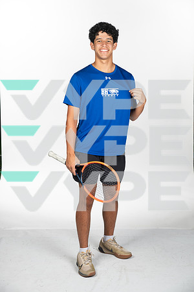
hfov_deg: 23.4
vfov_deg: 34.5
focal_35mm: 58
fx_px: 469
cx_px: 97
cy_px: 146
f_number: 7.1
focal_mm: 58
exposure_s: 1/500
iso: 200
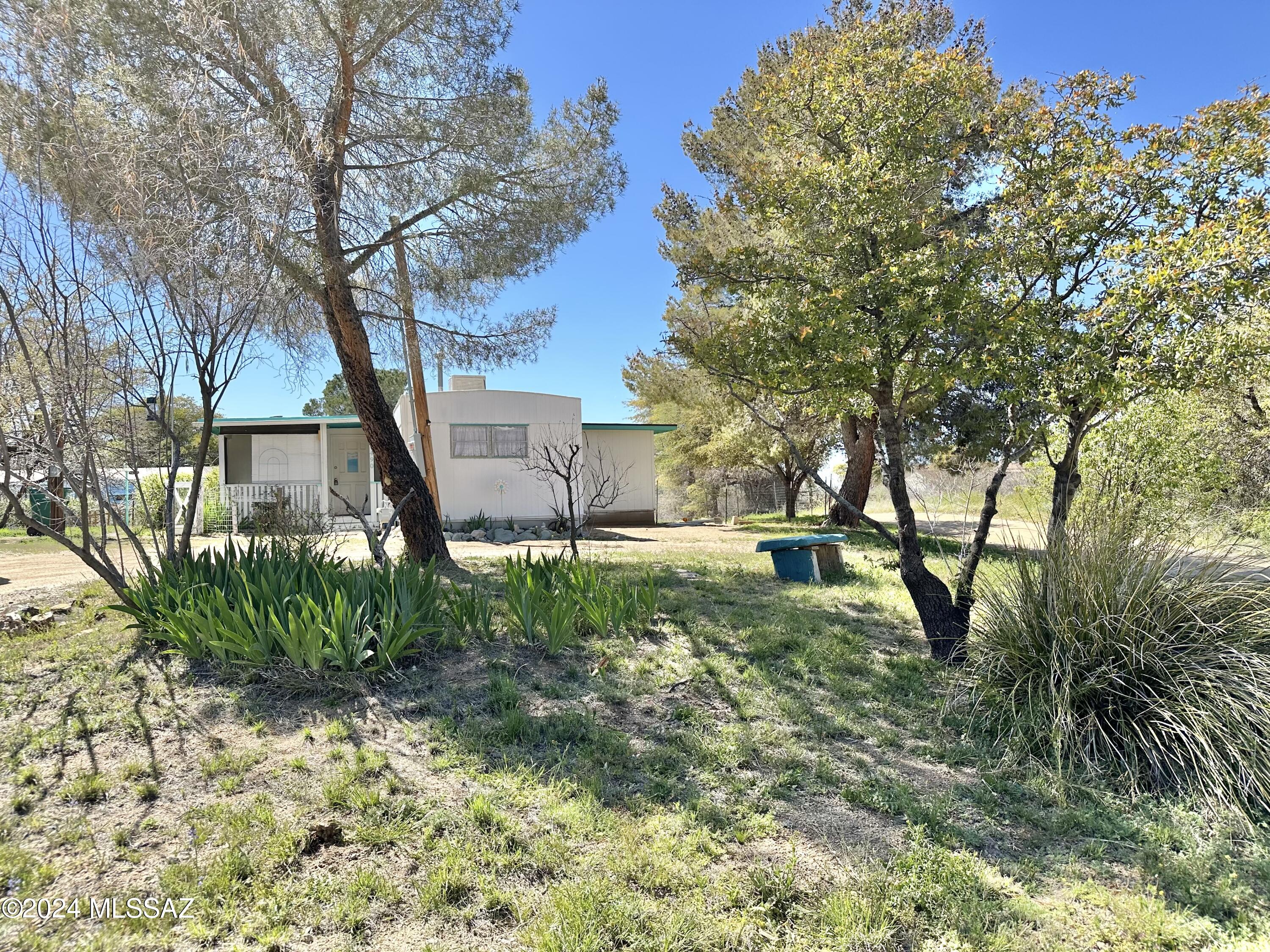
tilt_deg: +0.5
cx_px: 635
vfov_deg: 56.8
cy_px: 476
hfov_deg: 71.6
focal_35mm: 24
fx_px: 881
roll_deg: +1.5
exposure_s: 1/2252
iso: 80
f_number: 1.78
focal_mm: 6.86
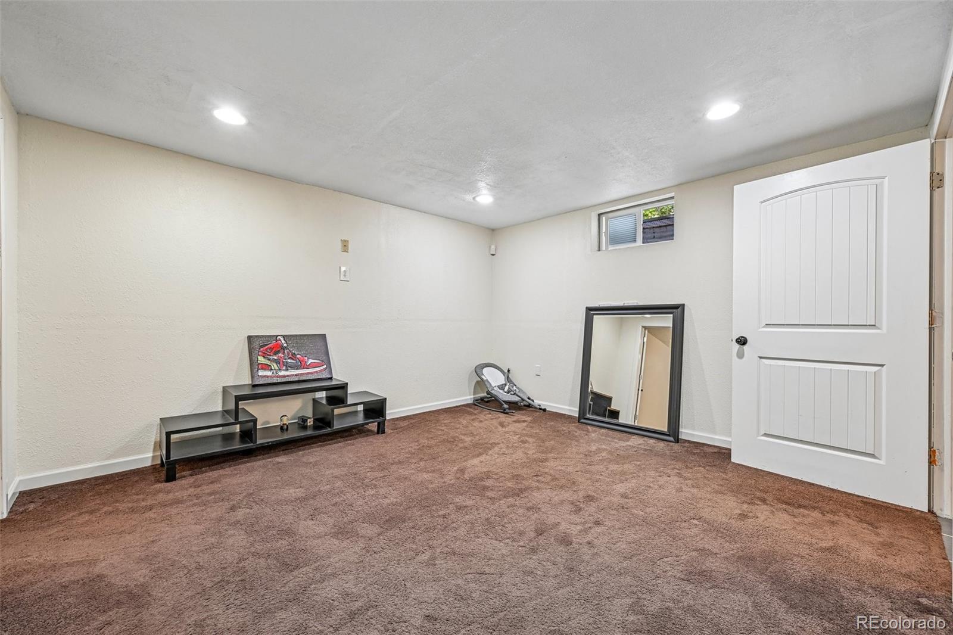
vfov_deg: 81.2
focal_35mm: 14
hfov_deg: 104.3
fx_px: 371
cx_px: 476
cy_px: 318
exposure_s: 1/6
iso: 400
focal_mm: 14
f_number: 10
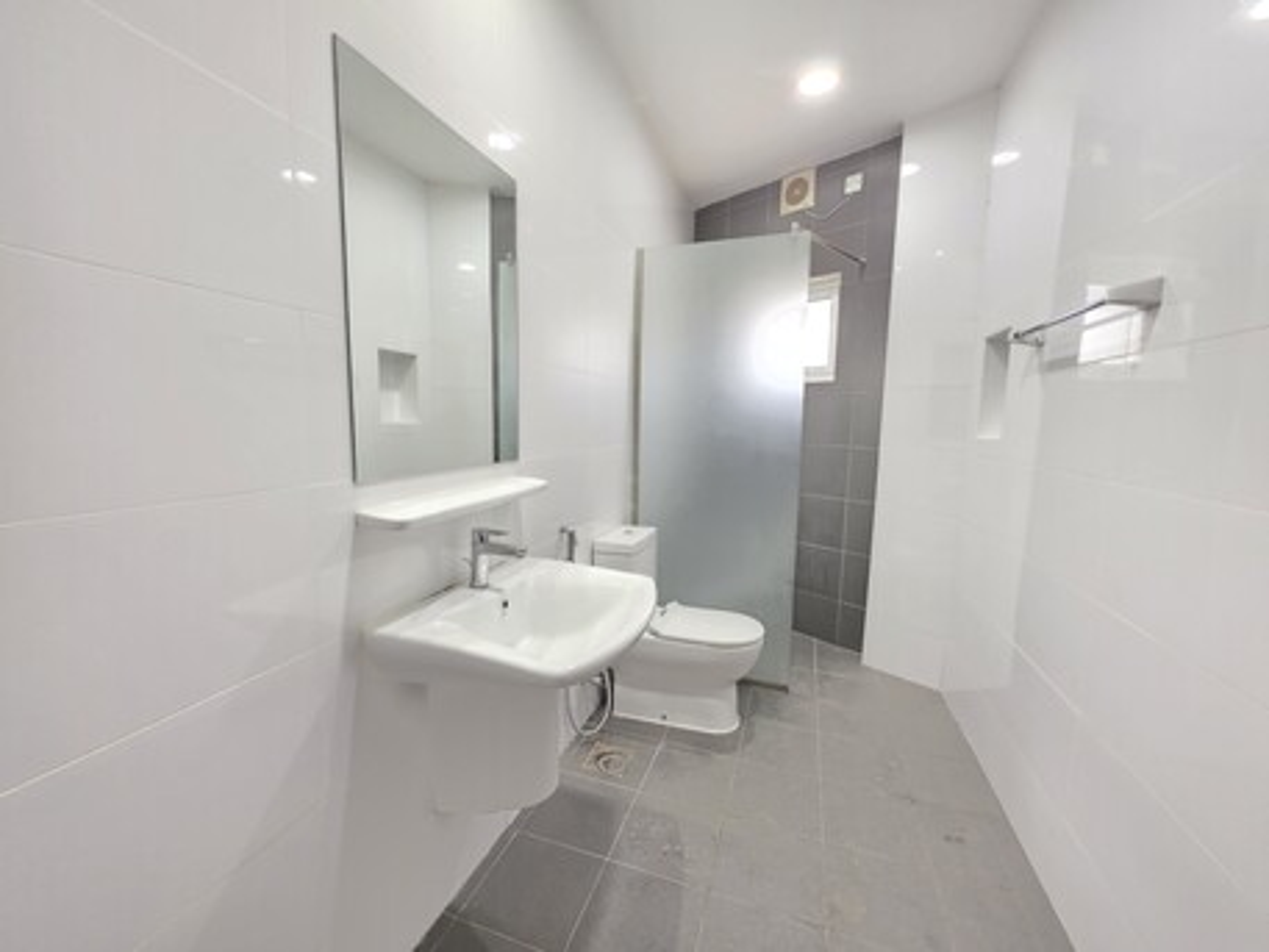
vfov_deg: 89.9
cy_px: 476
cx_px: 634
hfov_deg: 106.2
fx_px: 477
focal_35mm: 13
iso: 250
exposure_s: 1/100
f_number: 1.9
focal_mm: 2.2
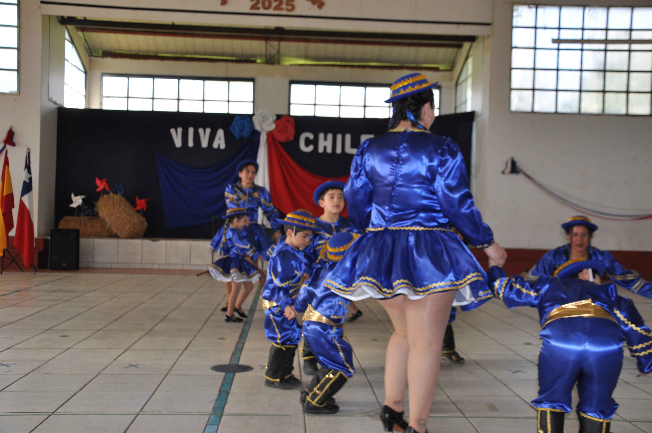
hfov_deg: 49.6
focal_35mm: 39
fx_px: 705
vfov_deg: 34.1
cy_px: 216
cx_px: 326
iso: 400
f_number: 4.5
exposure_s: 1/125
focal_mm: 26
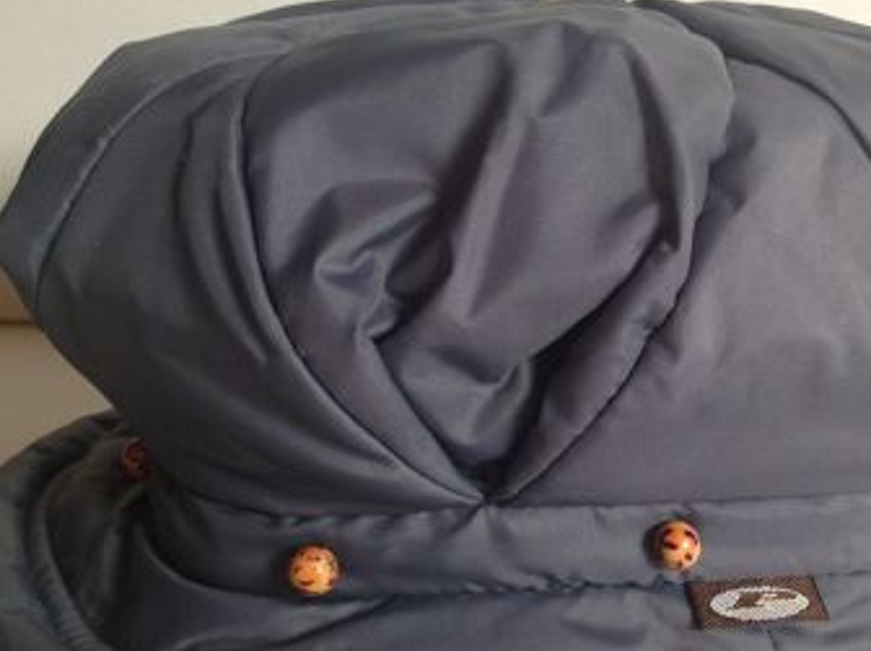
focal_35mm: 50
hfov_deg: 38.0
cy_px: 396
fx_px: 1256
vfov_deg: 29.0
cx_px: 539
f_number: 2.4
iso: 50
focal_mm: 4.28
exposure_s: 1/40
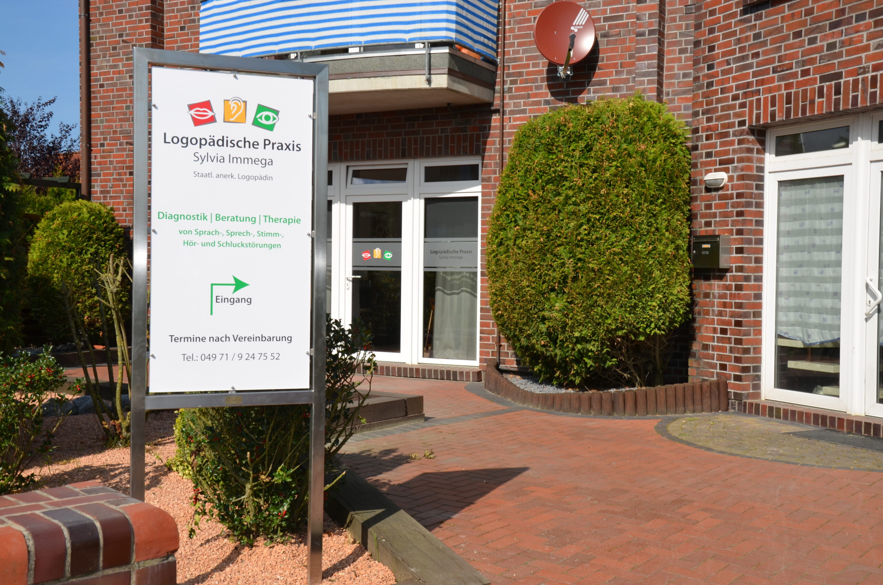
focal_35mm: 42
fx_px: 1028
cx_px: 442
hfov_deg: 46.5
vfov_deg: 31.8
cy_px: 292
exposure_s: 1/200
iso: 100
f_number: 11
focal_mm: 28
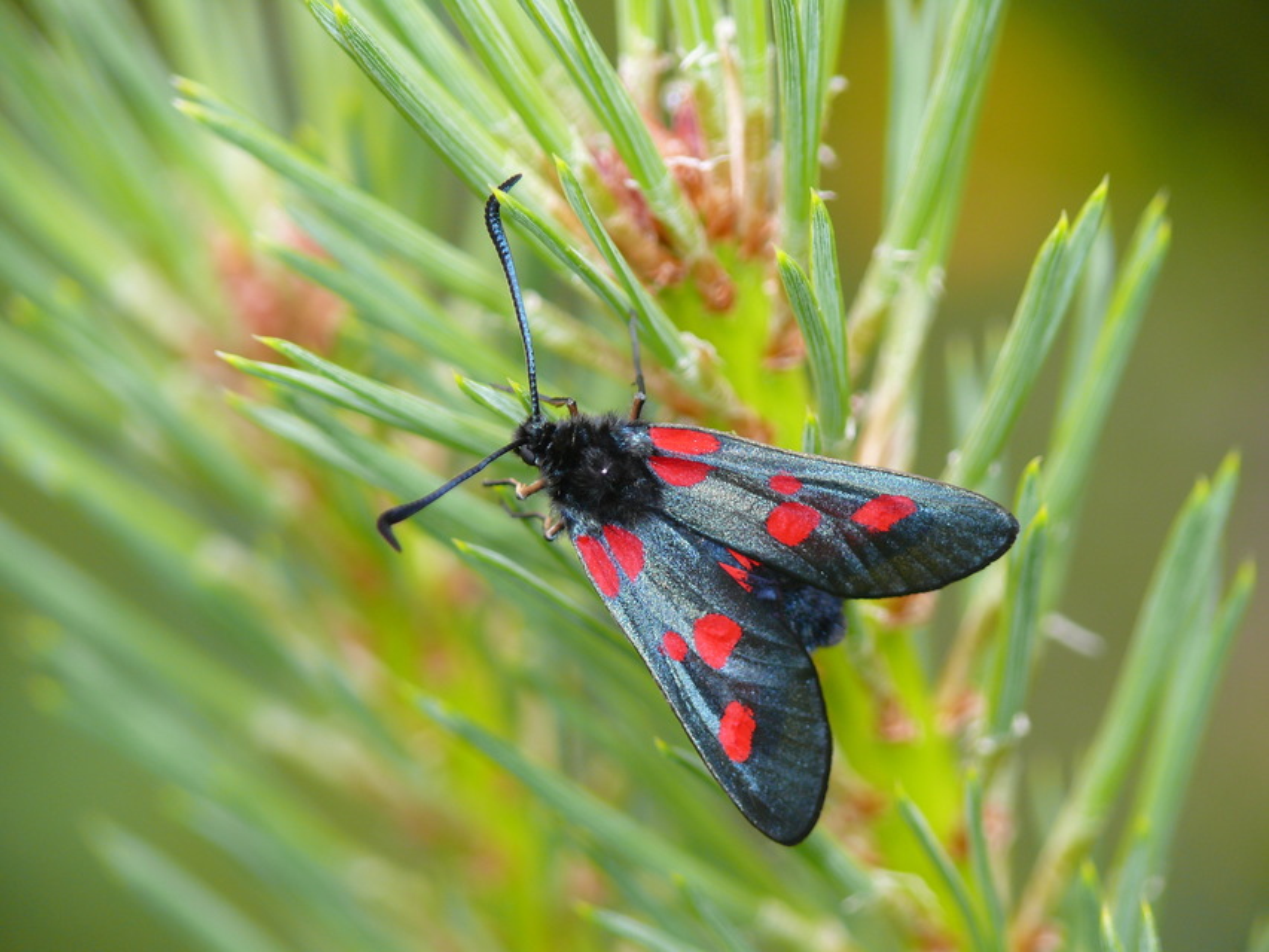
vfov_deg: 7.3
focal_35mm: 203
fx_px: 7443
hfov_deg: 9.7
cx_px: 634
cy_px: 476
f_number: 3.6
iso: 100
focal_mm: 42.9
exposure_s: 1/100
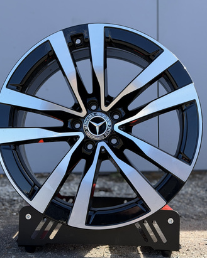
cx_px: 97
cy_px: 131
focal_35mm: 57
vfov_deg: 33.0
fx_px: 436
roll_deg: +0.5
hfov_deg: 26.7
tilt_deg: -0.5
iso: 64
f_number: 1.78
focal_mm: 6.76
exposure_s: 1/939
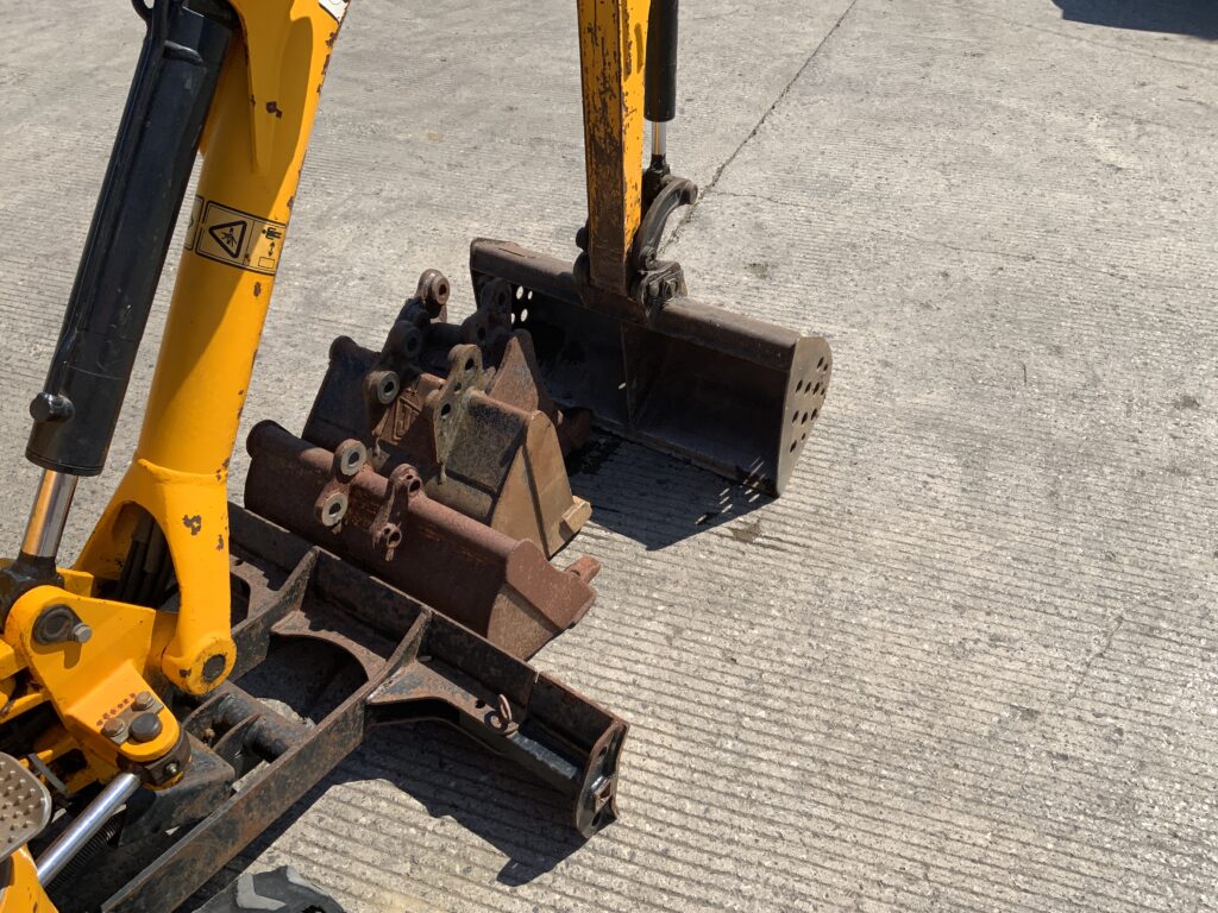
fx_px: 1020
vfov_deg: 48.2
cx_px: 609
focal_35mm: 29
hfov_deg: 61.7
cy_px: 456
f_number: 1.8
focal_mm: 3
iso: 20
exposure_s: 1/1984
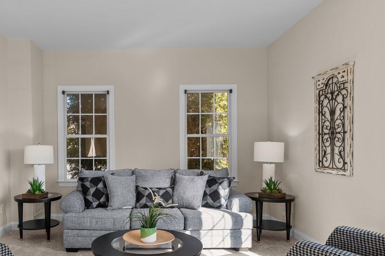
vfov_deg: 46.1
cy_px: 152
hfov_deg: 64.4
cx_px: 140
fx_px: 299
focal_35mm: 28
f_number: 6.3
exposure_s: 1/40
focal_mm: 15
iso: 400
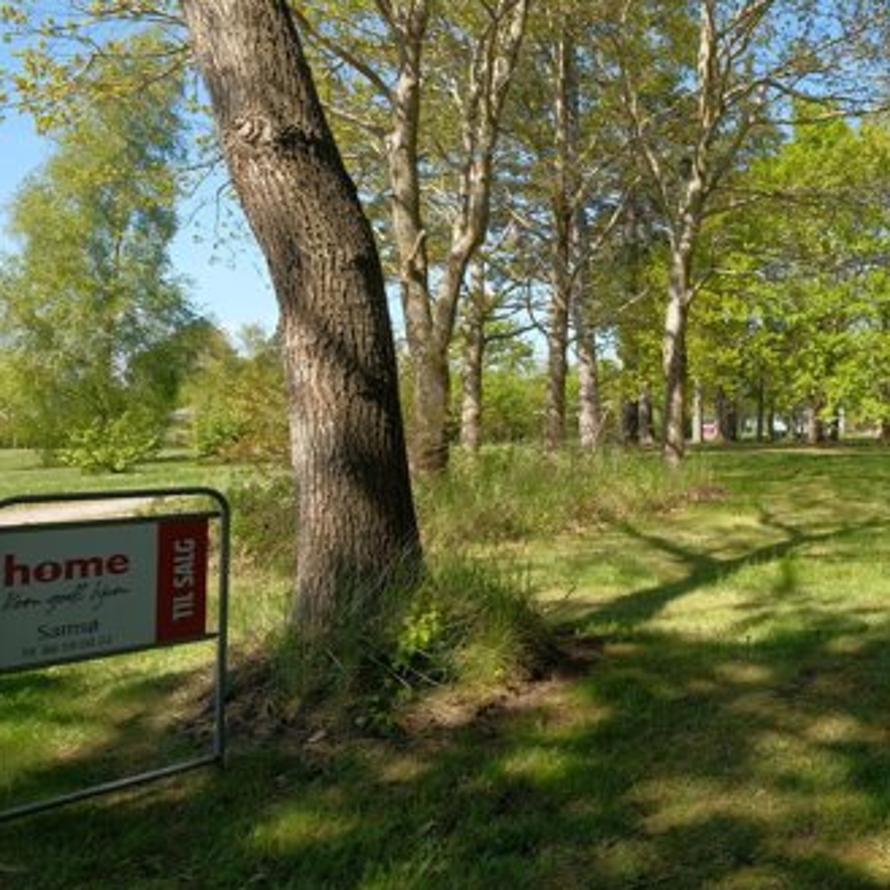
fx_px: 902
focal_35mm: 31
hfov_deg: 44.2
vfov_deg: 52.4
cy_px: 388
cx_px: 904
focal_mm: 10
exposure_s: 1/250
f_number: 6.4
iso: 200
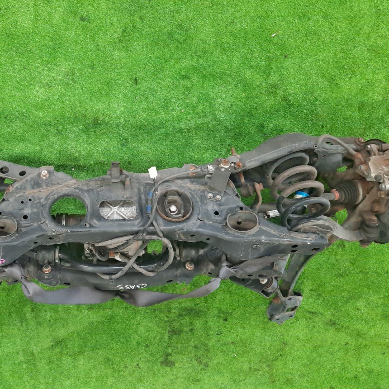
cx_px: 112
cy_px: 169
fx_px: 470
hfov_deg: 43.9
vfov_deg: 44.8
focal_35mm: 37
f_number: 2
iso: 377
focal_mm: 4.6
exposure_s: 1/50
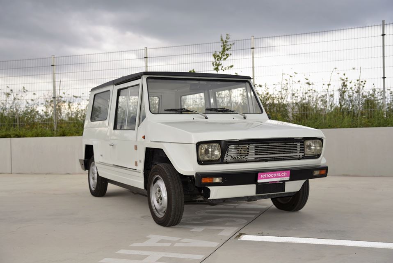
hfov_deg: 48.4
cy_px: 132
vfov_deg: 33.4
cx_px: 196
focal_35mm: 40
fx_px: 437
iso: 100
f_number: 4.5
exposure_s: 1/200
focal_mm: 40
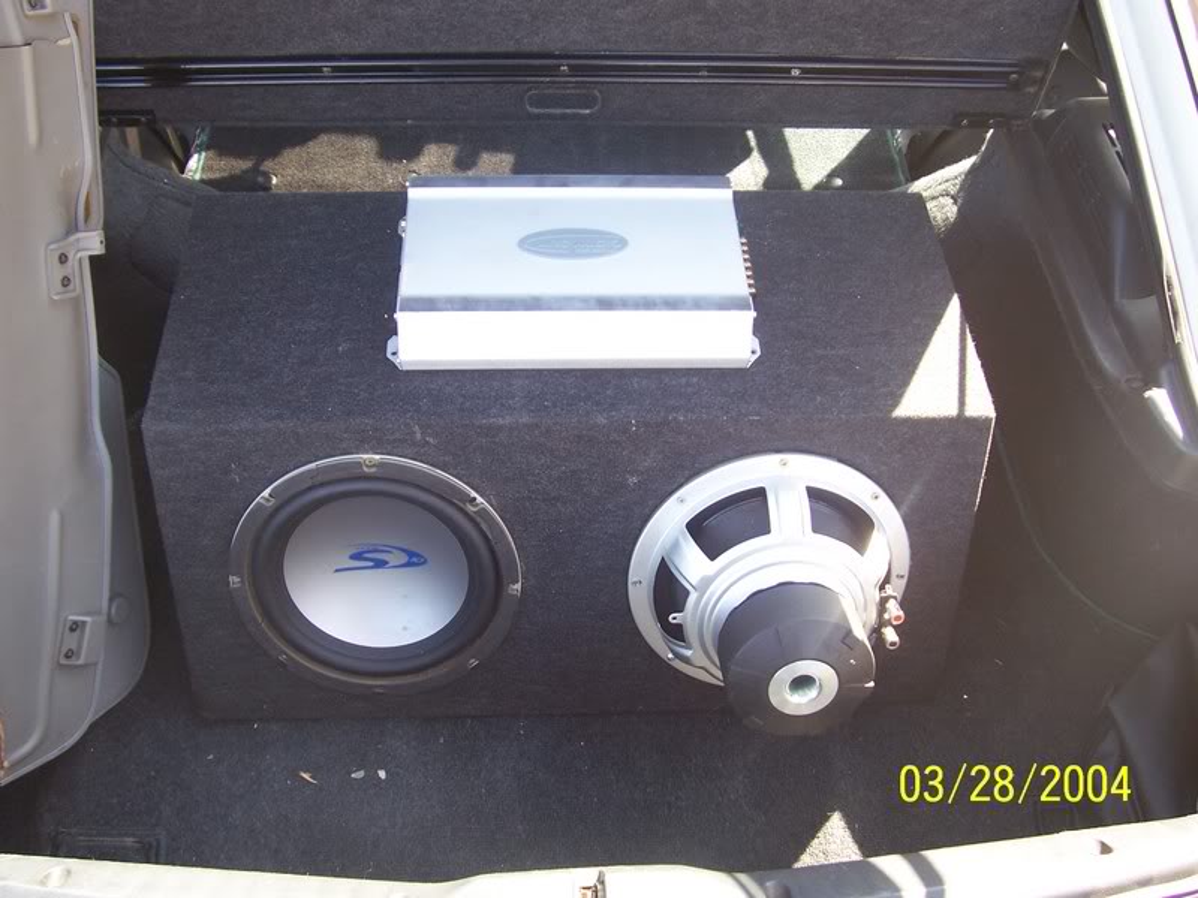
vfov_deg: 41.8
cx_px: 599
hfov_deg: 54.0
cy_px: 449
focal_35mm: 34
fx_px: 1177
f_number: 2.7
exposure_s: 1/90
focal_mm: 5.6
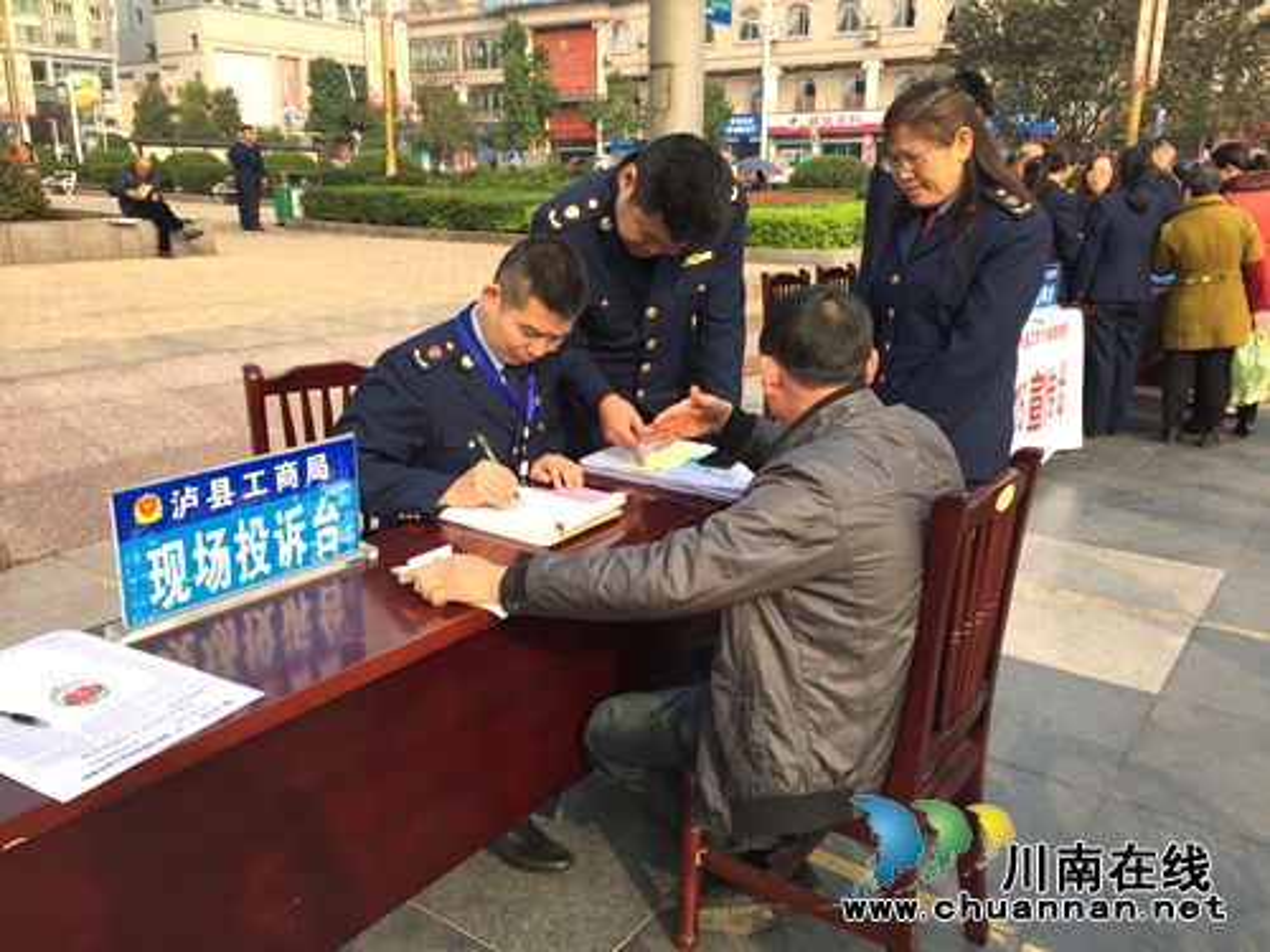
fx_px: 1064
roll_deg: -1.0
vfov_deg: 48.2
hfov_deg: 61.7
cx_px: 635
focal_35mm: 29
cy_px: 476
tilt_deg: -15.3
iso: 32
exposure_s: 1/791
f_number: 2.2
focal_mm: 4.15
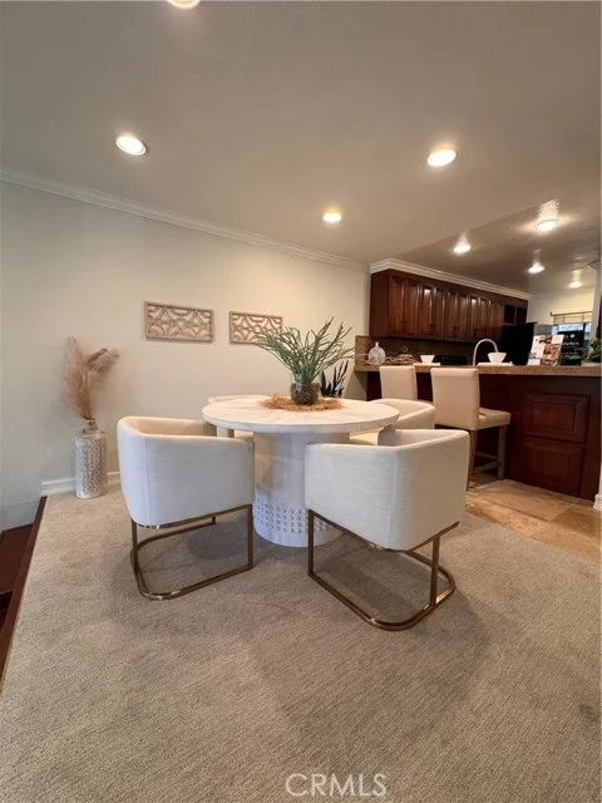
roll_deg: -0.4
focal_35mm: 14
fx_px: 325
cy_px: 402
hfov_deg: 85.7
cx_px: 301
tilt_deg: -7.3
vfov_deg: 102.1
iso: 250
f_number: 2.2
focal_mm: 2.22
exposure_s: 1/120
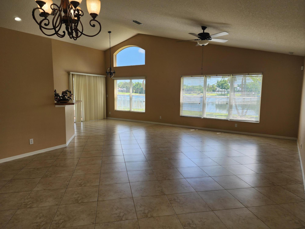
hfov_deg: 73.9
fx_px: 203
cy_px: 114
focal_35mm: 23
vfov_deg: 58.9
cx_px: 152
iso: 12
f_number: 1.8
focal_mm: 6.4
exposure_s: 1/120
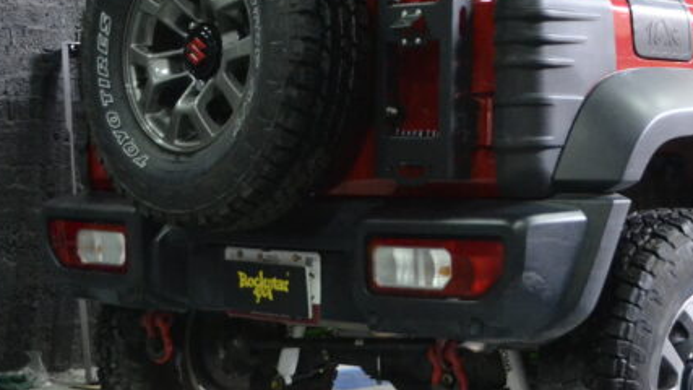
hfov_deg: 25.6
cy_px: 115
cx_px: 419
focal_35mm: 83
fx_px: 1525
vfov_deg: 14.5
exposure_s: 1/60
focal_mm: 22
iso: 2000
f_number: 4
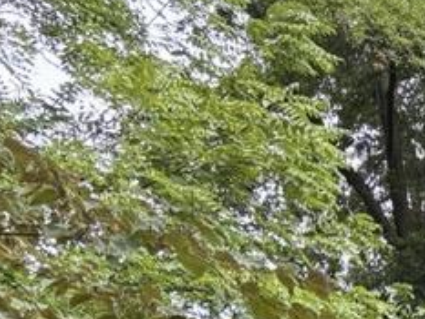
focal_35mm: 143
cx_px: 958
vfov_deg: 9.6
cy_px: 649
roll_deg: +1.0
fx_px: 1757
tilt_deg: +1.1
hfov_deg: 11.7
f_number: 1.6
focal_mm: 5.96
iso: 50
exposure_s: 1/317
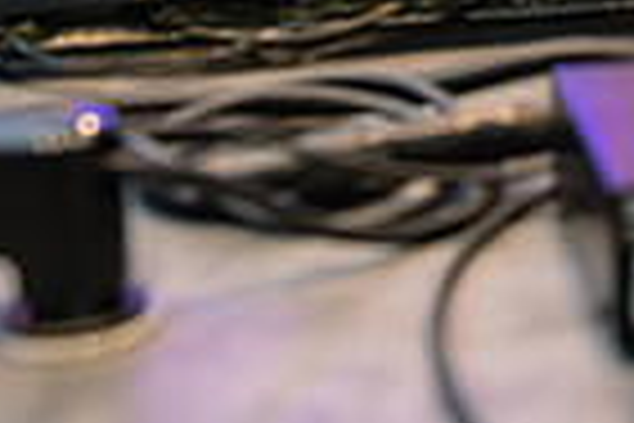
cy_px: -326
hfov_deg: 17.4
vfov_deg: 11.5
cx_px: 791
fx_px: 1955
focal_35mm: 111
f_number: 3.2
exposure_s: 1/60
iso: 800
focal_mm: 27
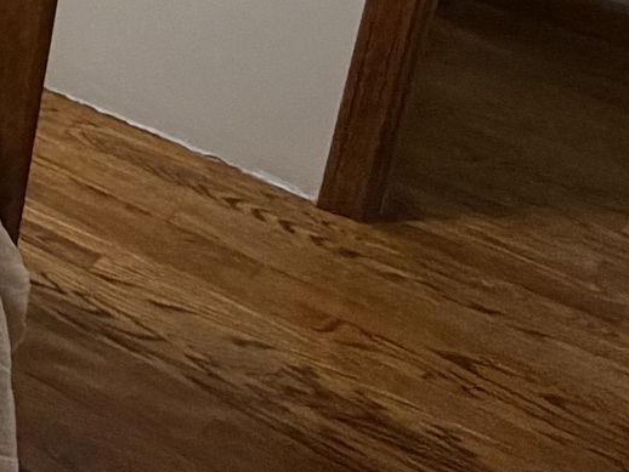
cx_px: -662
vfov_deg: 15.9
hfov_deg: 16.9
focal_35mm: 83
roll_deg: +0.2
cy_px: -300
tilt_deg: -17.4
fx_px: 1509
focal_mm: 2.22
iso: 320
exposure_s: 1/60
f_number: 2.2
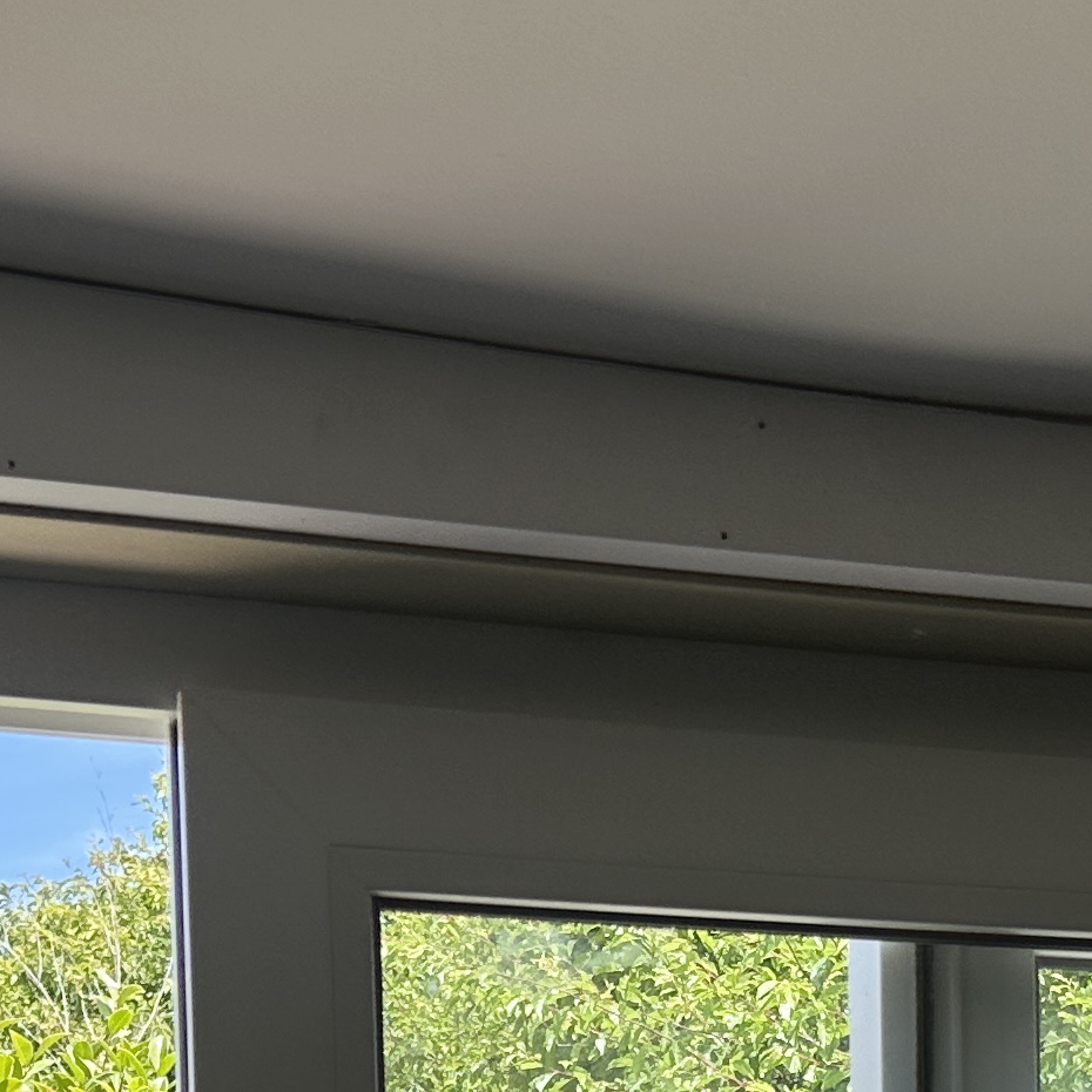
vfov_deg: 17.1
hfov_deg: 18.8
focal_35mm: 92
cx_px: 741
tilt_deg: -1.4
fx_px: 3284
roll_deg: +1.4
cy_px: 1638
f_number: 1.78
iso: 80
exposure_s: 1/1453
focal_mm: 6.86
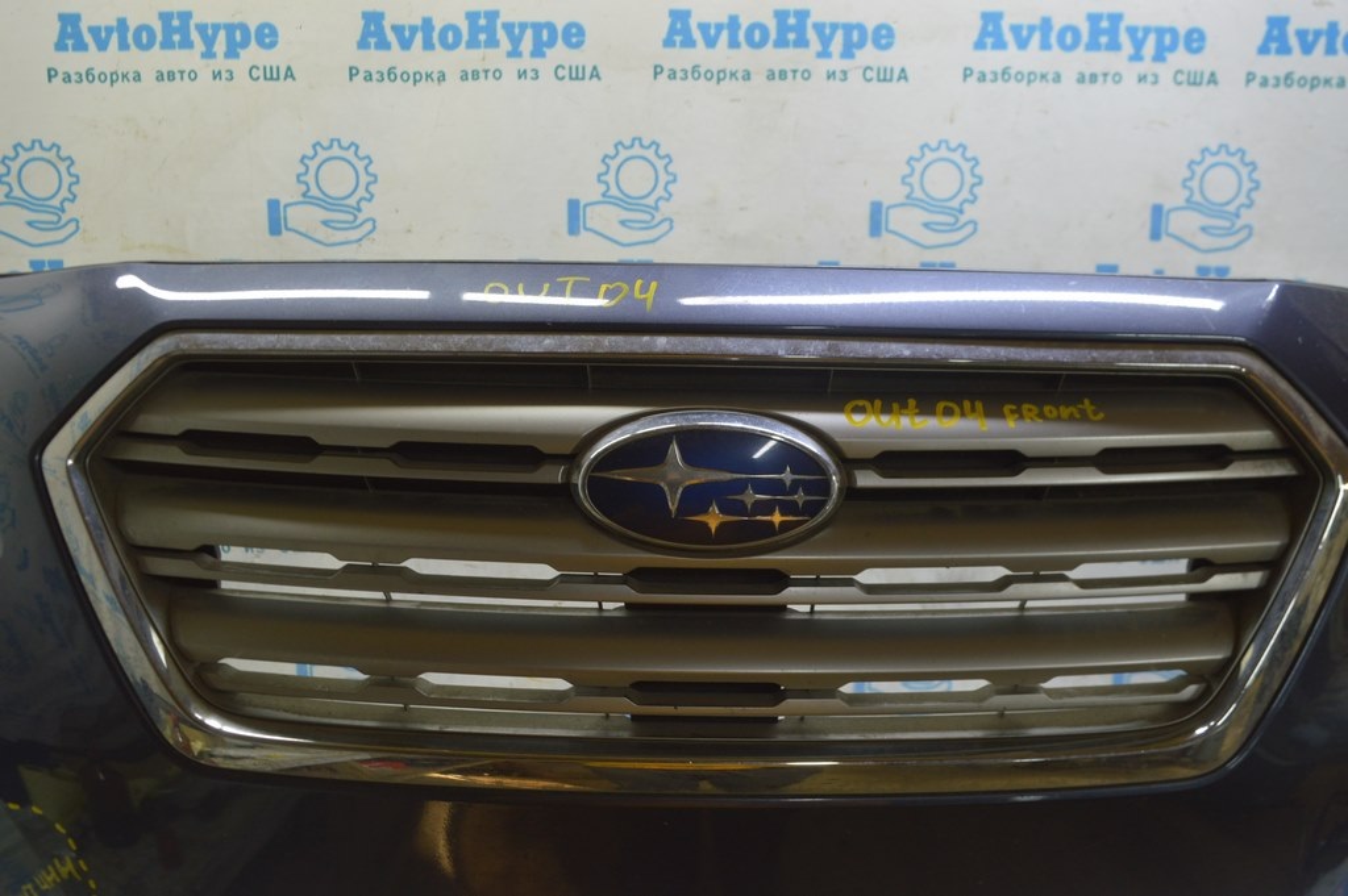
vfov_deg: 41.6
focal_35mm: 32
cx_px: 674
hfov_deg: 59.5
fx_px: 1179
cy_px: 448
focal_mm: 21
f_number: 5.6
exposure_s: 1/20
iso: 400
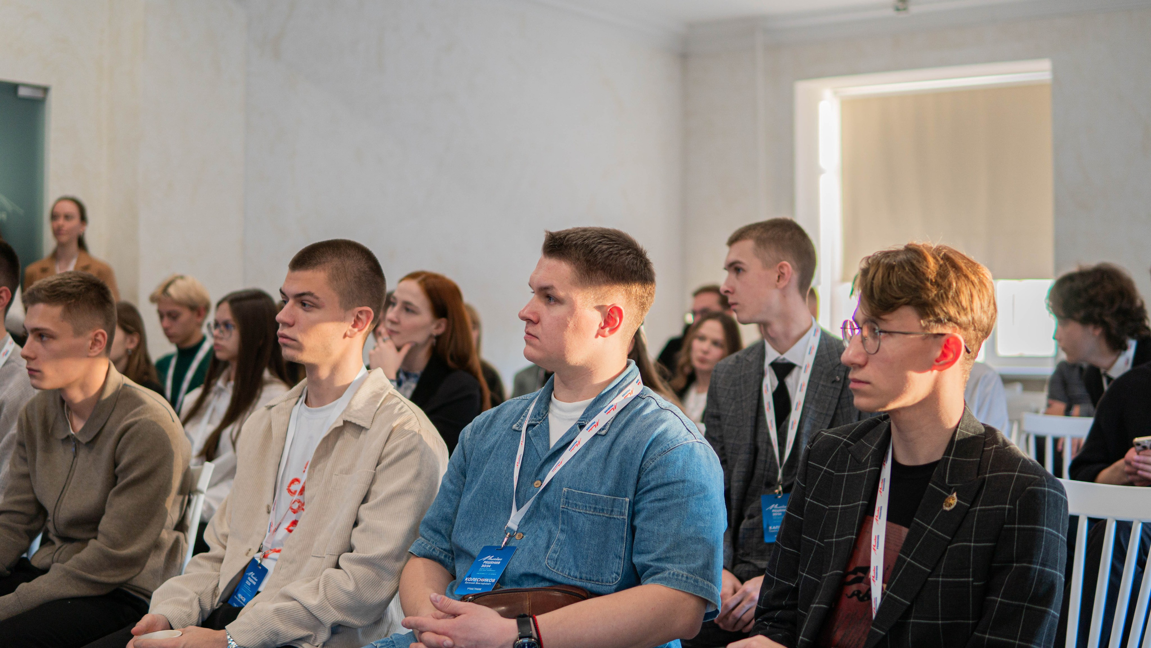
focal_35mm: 47
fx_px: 1439
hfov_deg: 43.6
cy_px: 324
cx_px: 576
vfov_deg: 25.4
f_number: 1.4
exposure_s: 1/160
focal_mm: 30
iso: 125
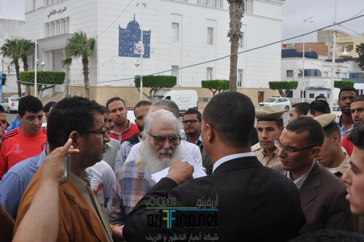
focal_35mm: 42
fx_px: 424
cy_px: 121
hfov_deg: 46.5
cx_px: 182
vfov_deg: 31.8
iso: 200
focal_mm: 28
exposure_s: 1/160
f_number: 6.3
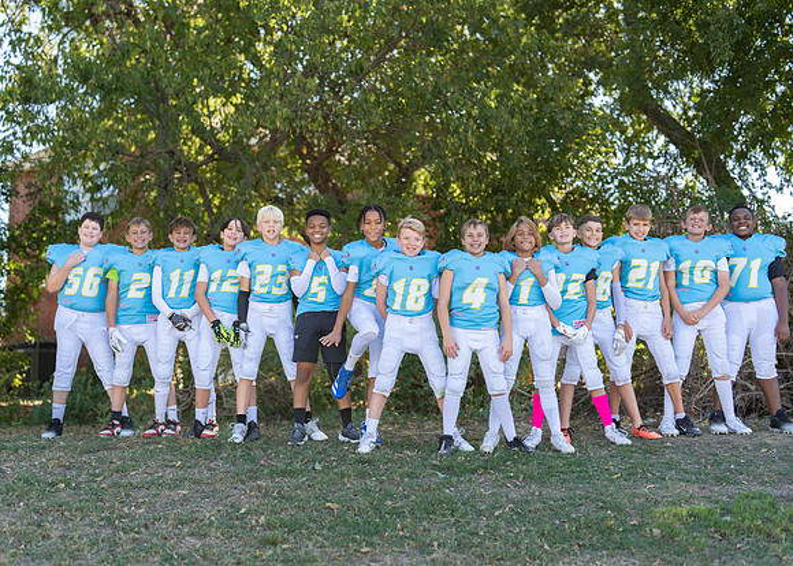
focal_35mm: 53
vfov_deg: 26.7
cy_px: 282
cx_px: 365
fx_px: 1190
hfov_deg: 36.8
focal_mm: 50
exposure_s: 1/800
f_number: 1.8
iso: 100
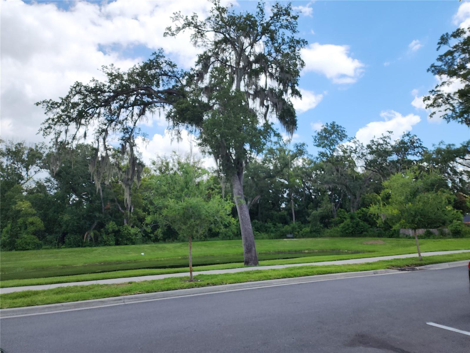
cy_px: 176
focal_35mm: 23
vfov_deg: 58.9
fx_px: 312
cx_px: 235
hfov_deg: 73.9
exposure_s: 1/742
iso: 12
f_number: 1.8
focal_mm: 6.4
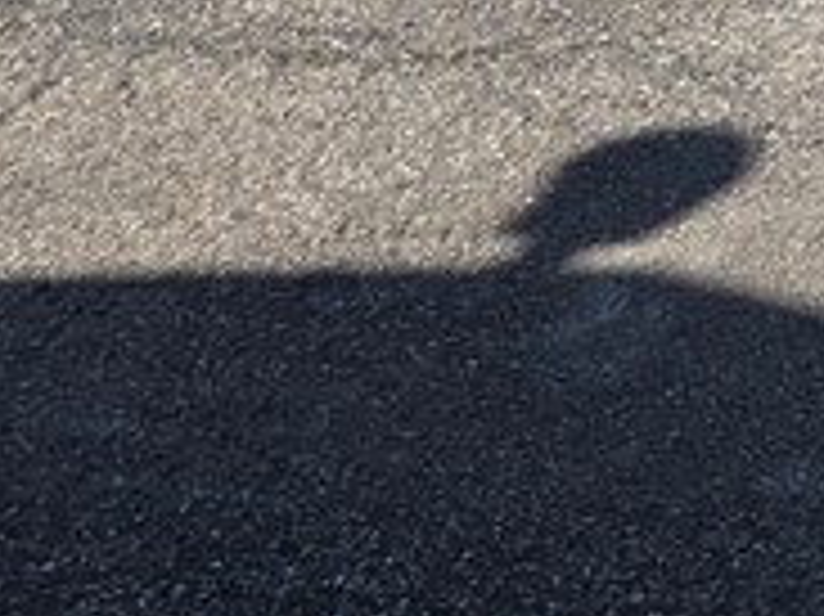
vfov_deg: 11.3
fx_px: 3069
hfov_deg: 13.6
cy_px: -112
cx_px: 1499
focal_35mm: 129
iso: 80
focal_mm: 6.3
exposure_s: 1/4434
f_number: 1.7
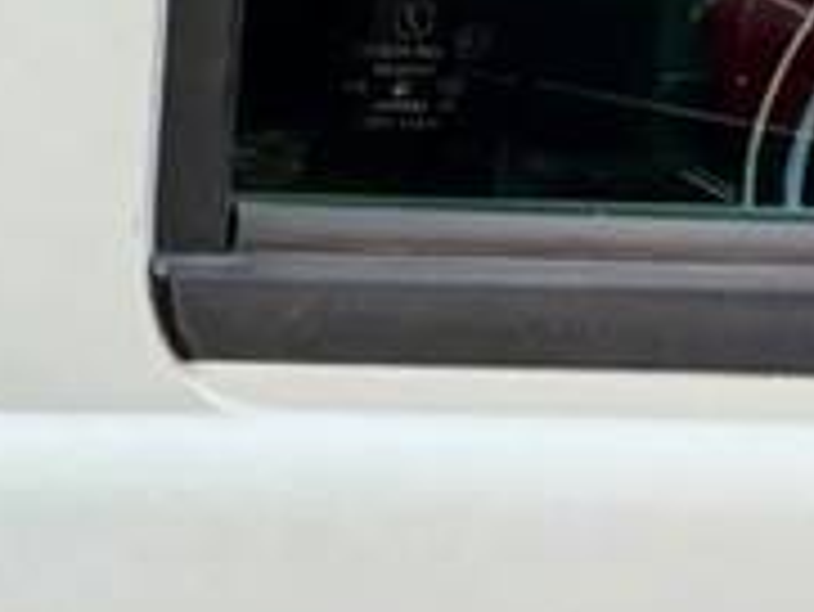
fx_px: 4000
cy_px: 382
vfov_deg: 8.7
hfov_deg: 8.5
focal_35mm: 170
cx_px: -2046
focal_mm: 6.76
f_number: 1.78
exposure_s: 1/121
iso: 125
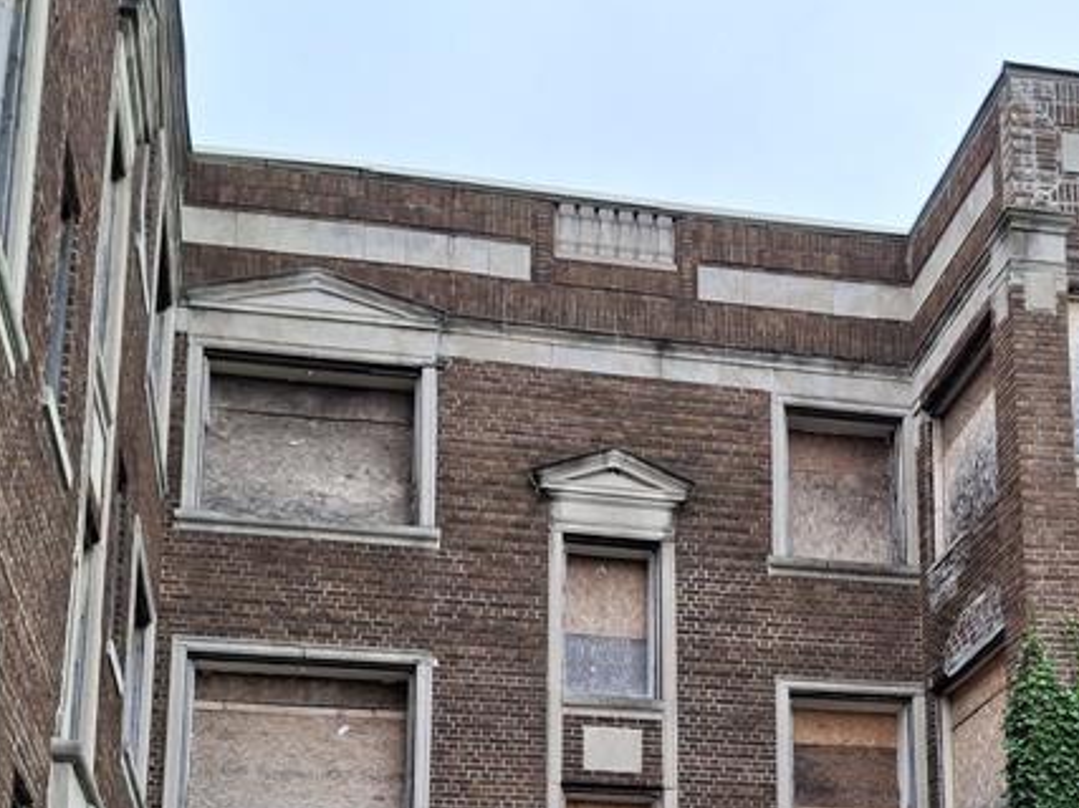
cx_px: 753
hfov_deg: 31.8
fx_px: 1870
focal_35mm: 60
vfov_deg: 23.5
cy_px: 780
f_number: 1.8
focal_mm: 4.69
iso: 32
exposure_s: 1/249
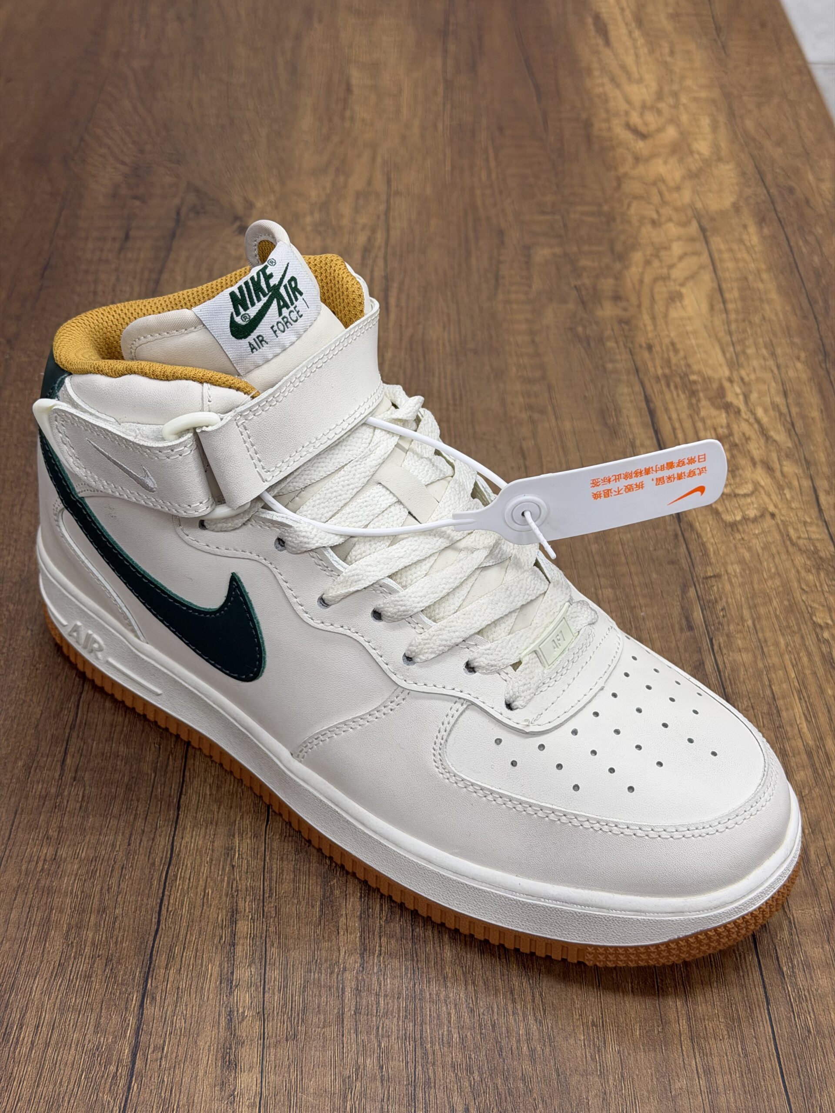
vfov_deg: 39.7
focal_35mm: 48
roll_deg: -2.8
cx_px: 418
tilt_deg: -42.9
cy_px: 556
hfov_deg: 30.3
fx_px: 1544
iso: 50
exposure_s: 1/100
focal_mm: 6.76
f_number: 1.78
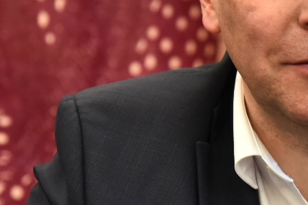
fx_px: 4627
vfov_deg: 2.5
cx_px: 323
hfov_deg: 3.8
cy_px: 135
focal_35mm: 541
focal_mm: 150
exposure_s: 1/200
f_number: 4
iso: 2500
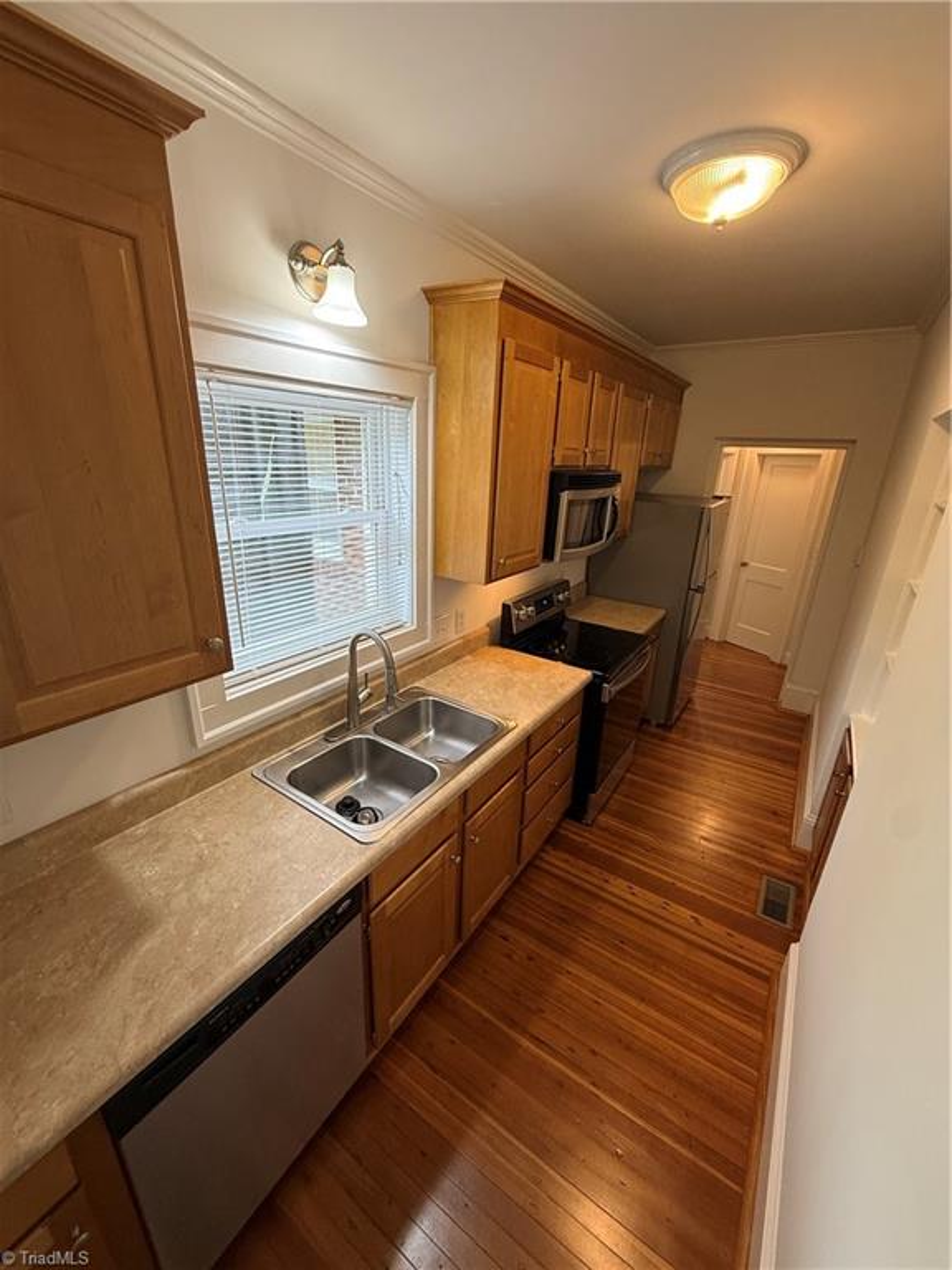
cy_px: 635
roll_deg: -2.8
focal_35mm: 14
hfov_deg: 85.7
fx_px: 513
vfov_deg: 102.1
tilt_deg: -19.6
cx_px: 476
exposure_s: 1/60
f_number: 2.2
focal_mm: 2.22
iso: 200
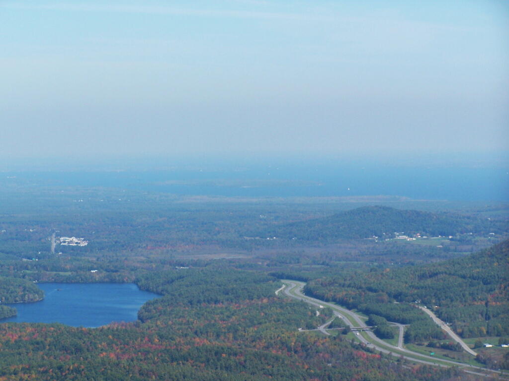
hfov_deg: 12.4
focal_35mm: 159
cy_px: 190
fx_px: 2338
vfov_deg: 9.3
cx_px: 254
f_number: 4.5
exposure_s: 1/1000
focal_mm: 26.4
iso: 80
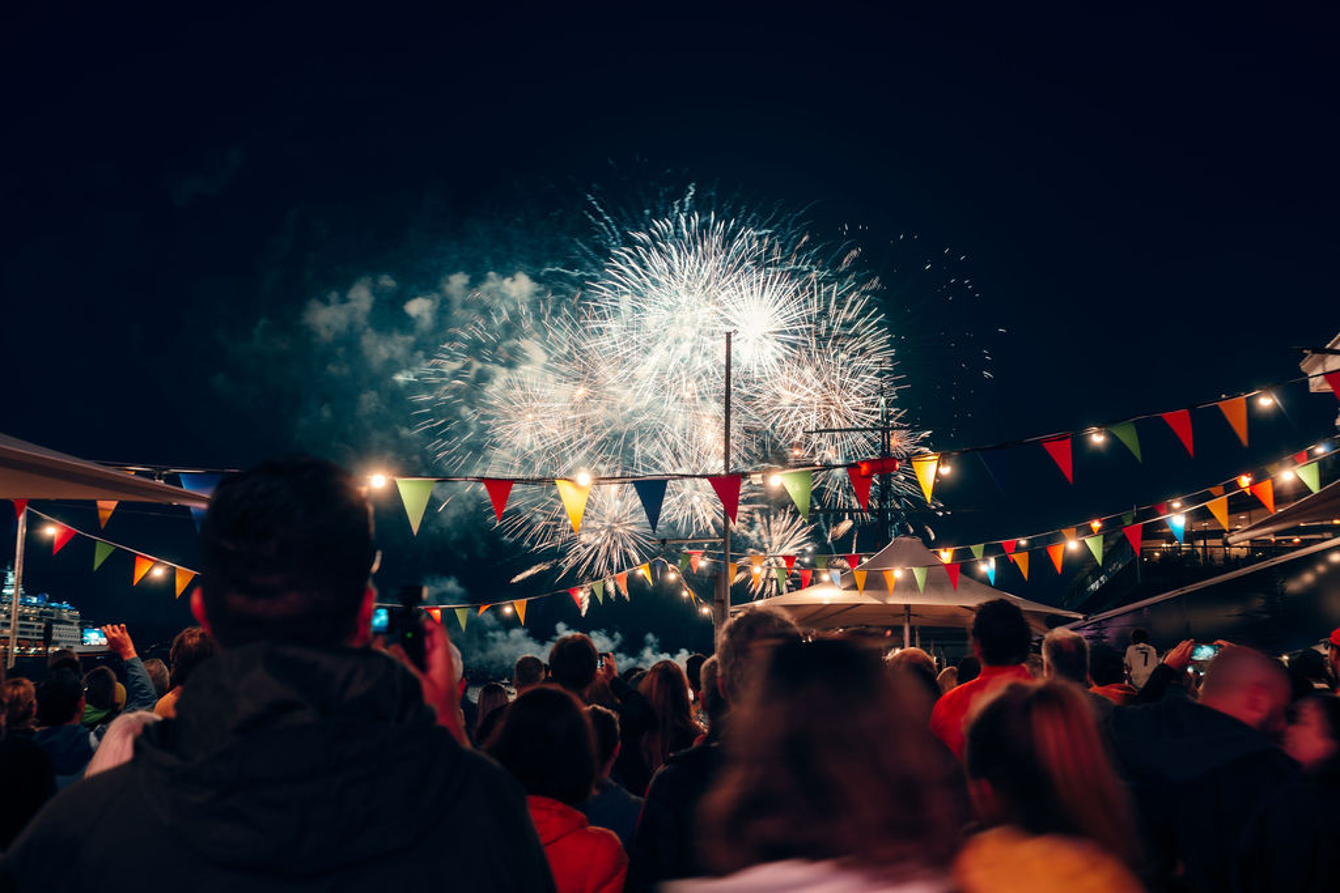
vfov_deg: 37.8
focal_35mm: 35
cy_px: 446
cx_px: 670
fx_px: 1307
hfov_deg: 54.3
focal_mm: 35
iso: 100
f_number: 5
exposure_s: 1/2
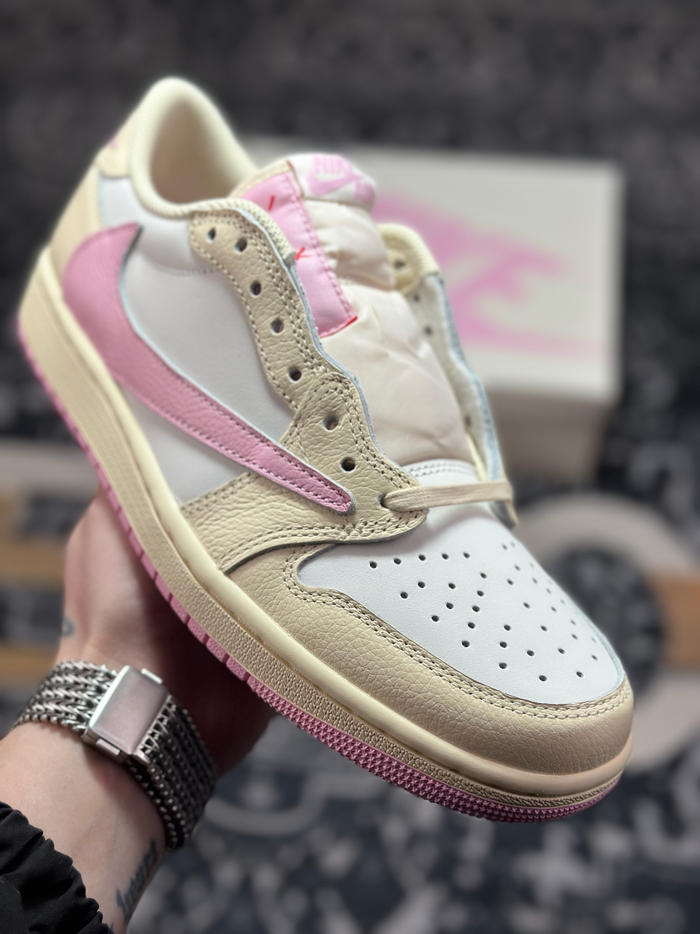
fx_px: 1294
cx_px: 350
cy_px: 467
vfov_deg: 39.7
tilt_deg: -54.8
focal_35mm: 48
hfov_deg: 30.3
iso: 80
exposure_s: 1/1613
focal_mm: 6.86
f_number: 1.78
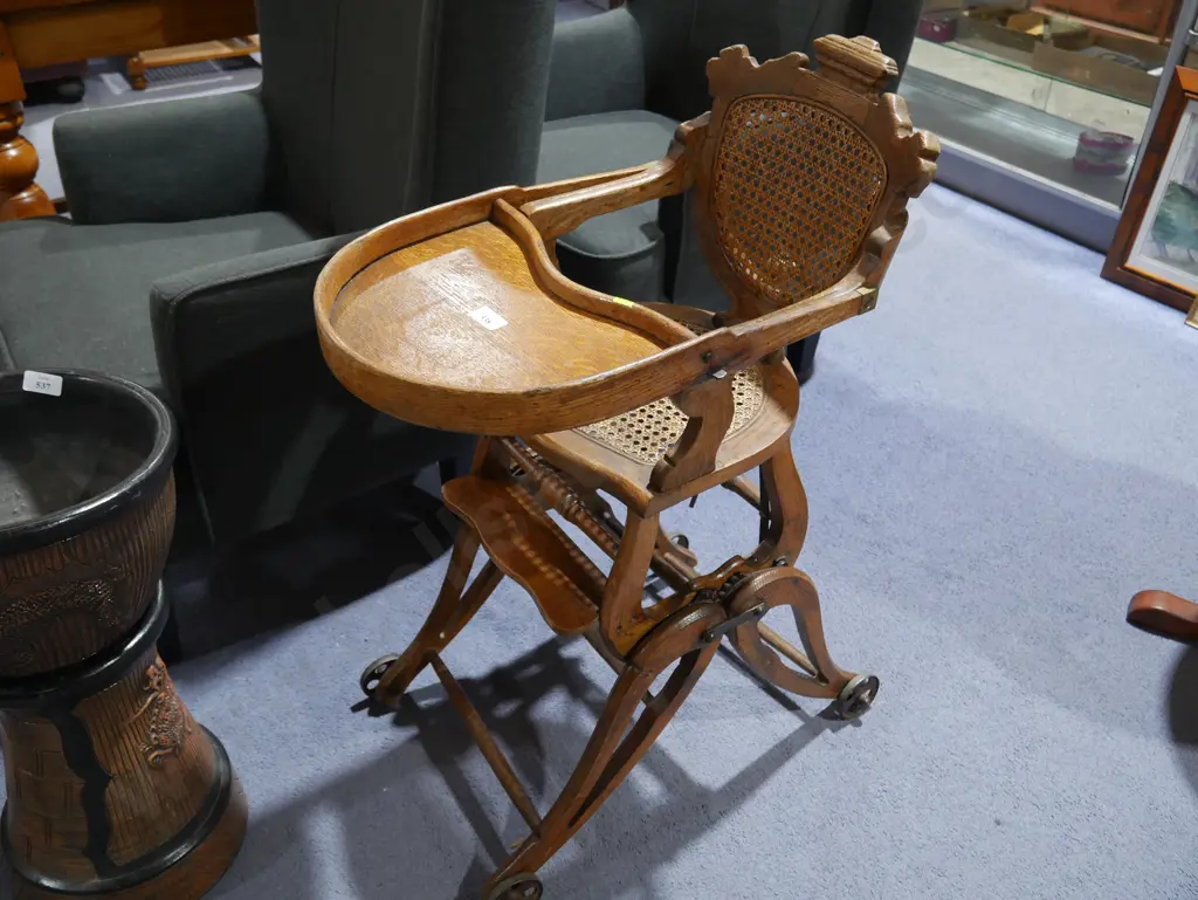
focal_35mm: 30
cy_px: 450
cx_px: 599
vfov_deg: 46.8
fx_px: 1039
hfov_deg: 59.9
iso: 800
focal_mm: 15
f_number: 4
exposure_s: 1/60
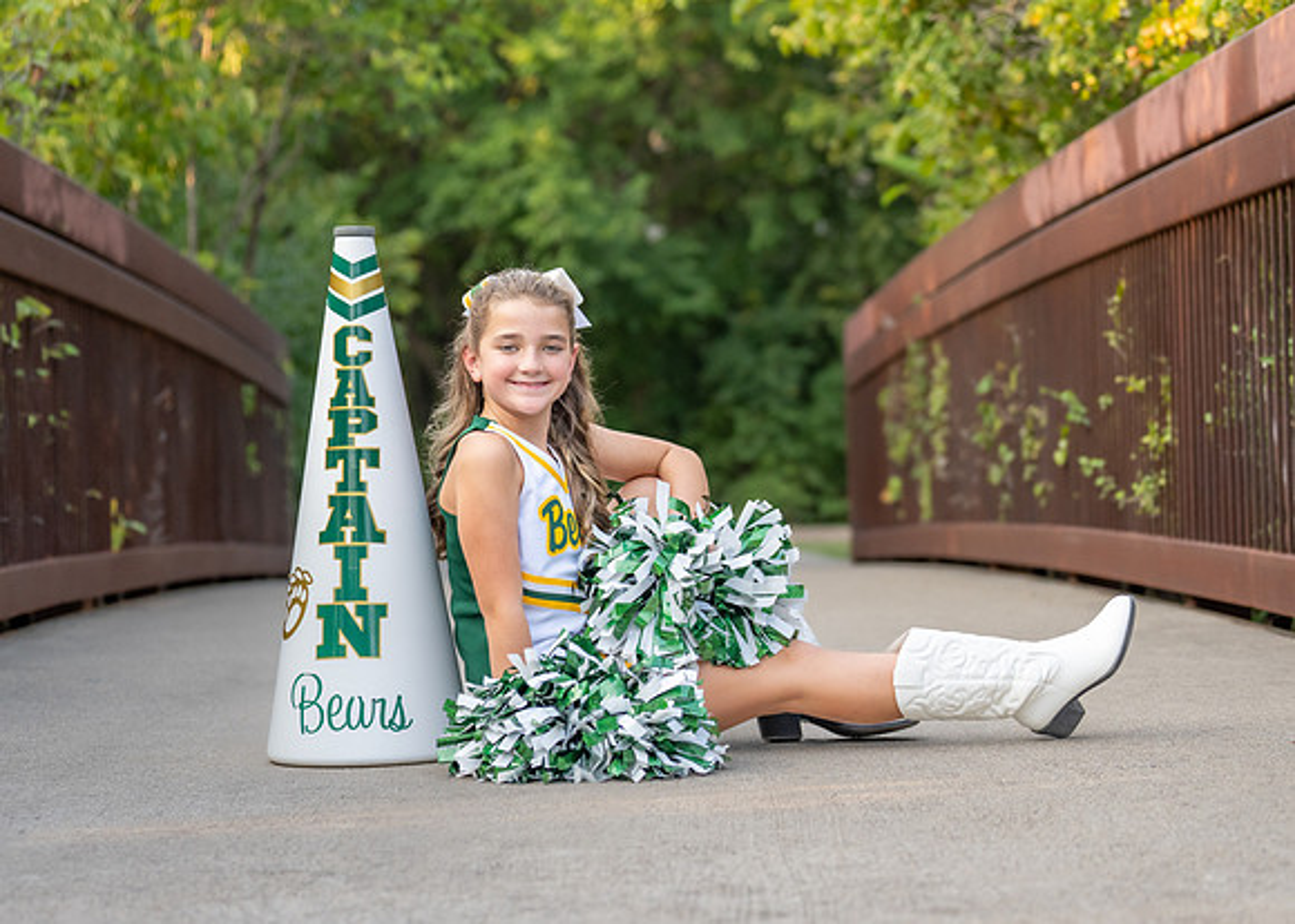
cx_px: 594
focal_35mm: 96
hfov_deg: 20.8
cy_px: 489
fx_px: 3521
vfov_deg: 15.0
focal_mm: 70
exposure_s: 1/1000
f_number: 2.8
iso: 640
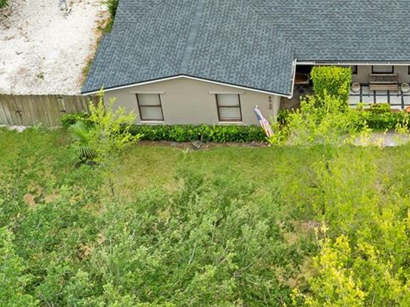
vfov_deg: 19.3
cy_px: -55
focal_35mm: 72
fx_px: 852
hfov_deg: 26.3
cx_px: 361
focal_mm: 12.29
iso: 100
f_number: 5.6
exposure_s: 1/160
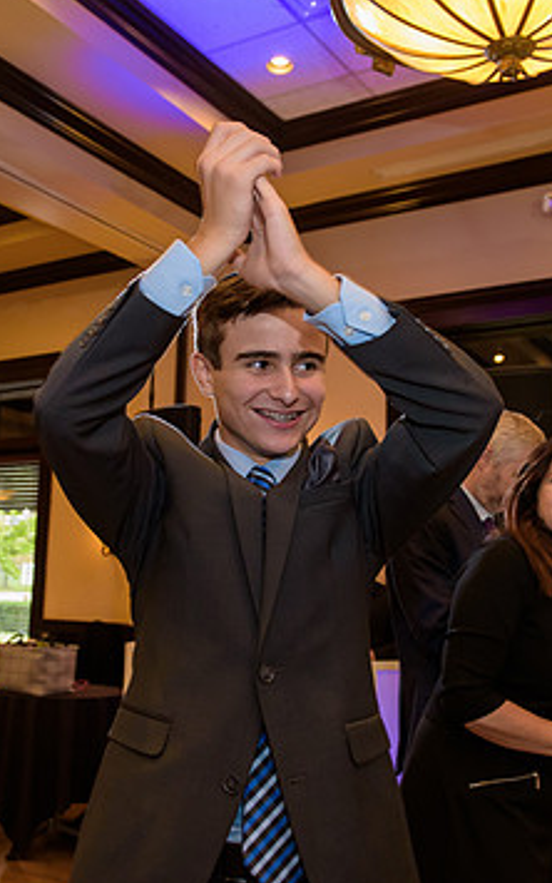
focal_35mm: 40
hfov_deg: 31.9
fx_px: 962
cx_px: 211
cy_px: 424
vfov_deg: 49.3
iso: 1600
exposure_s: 1/125
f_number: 3.2
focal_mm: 24
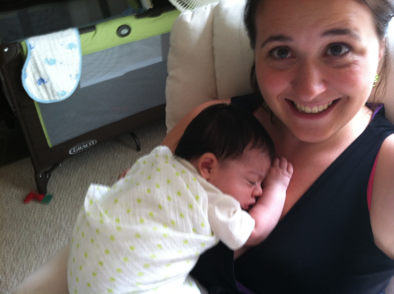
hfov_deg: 52.7
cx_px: 197
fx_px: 398
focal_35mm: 35
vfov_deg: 40.6
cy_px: 147
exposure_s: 1/15
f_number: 2.8
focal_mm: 3.85
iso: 100
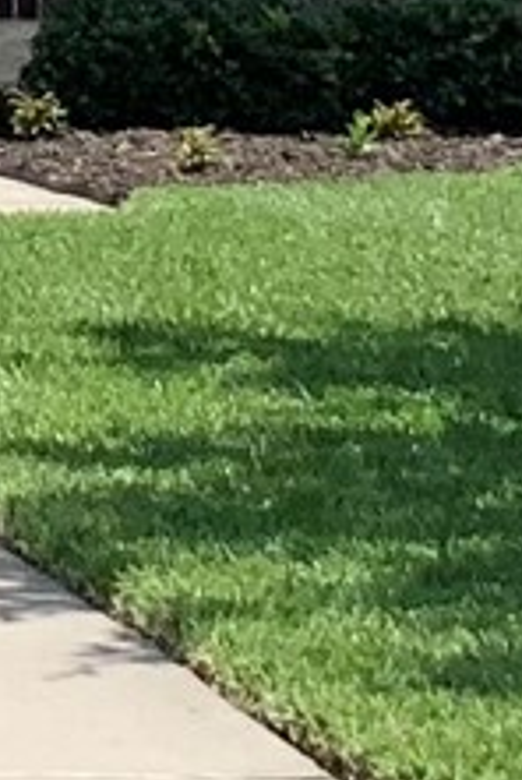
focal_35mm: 279
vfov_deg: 7.2
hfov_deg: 4.8
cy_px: -480
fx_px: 6049
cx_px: -945
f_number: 1.8
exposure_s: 1/2667
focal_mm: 3
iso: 16
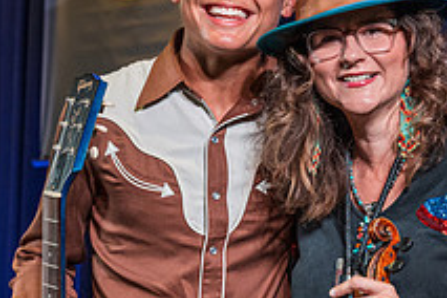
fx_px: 1689
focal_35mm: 136
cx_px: 382
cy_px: 251
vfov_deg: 10.0
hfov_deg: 15.0
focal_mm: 50
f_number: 5
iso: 2000
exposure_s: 1/200
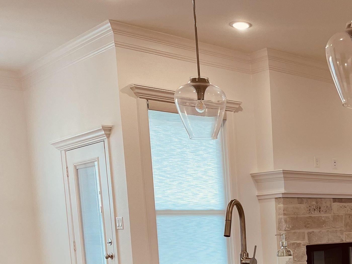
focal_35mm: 55
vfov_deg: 25.0
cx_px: 379
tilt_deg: -5.8
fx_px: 559
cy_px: 277
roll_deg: +1.9
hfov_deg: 31.4
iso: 80
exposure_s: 1/120
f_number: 1.6
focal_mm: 5.1
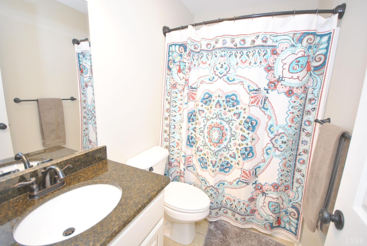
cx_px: 184
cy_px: 123
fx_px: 153
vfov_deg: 77.5
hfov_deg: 100.3
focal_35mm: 15
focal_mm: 10
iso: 320
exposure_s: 1/30
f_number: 4
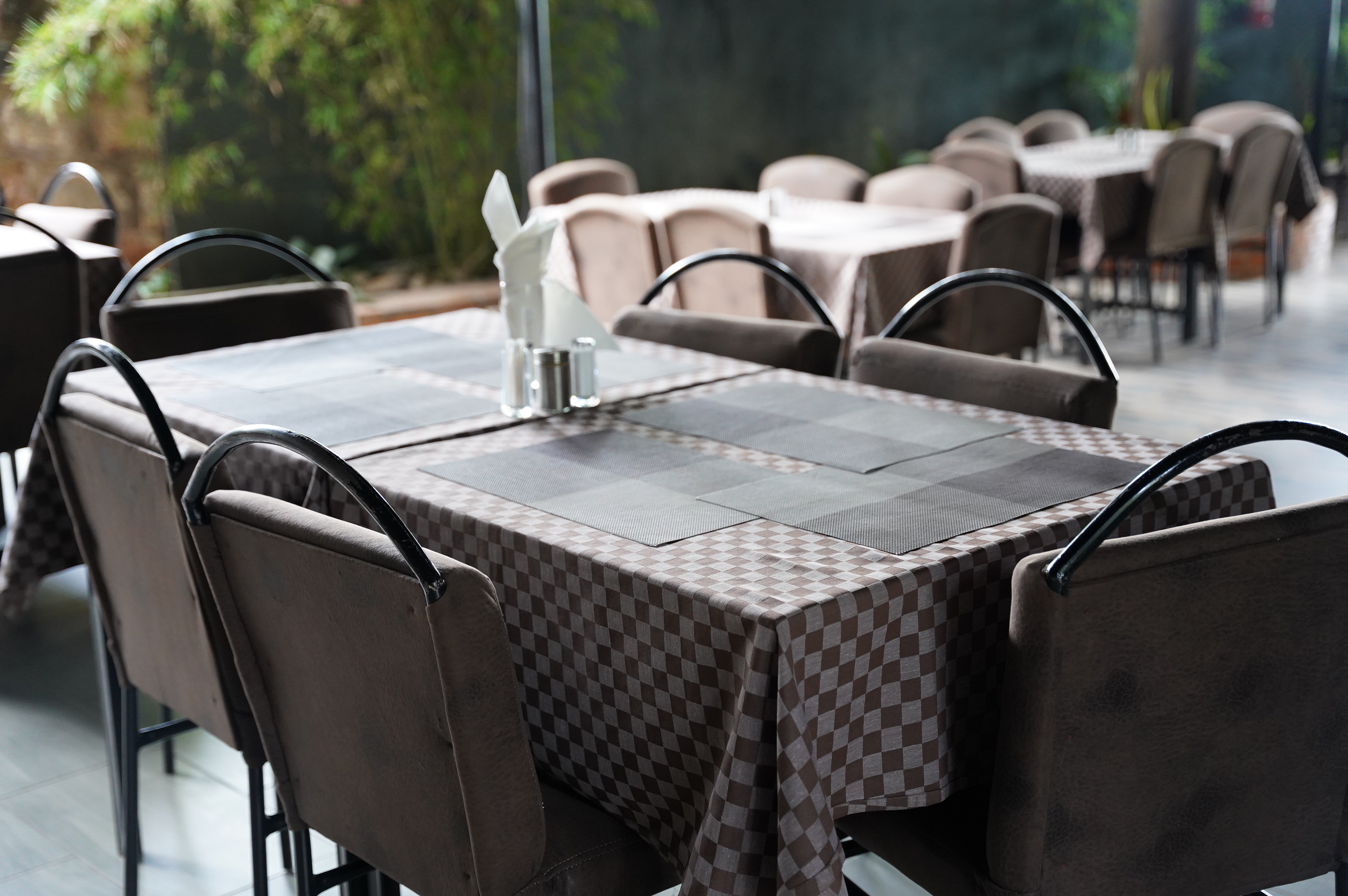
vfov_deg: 27.6
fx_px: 1822
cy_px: 448
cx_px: 674
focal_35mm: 49
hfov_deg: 40.6
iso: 3200
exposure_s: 1/160
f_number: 2.8
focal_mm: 48.7
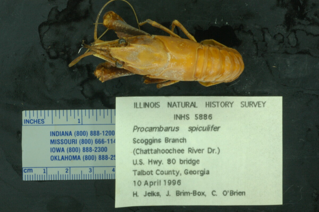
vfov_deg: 15.2
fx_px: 797
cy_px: 106
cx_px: 160
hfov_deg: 22.6
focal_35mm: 90
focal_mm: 60
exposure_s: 1/1.6
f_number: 36
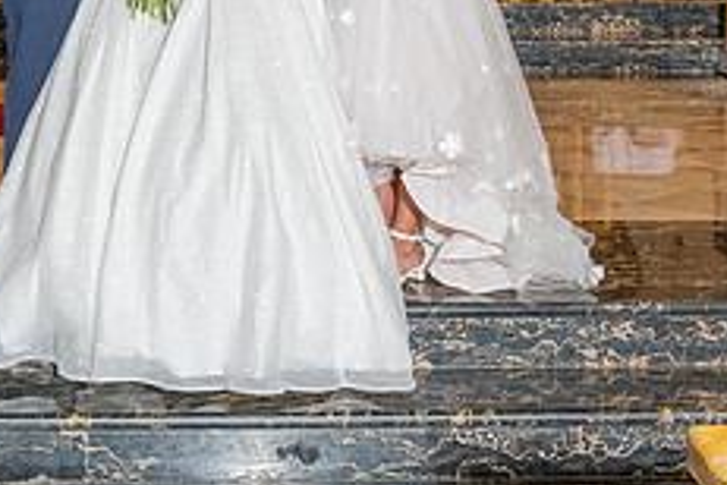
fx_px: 1898
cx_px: 212
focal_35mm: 94
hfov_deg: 21.6
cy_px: -29
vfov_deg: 14.3
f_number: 6.3
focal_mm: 32.5
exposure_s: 1/200
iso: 2000
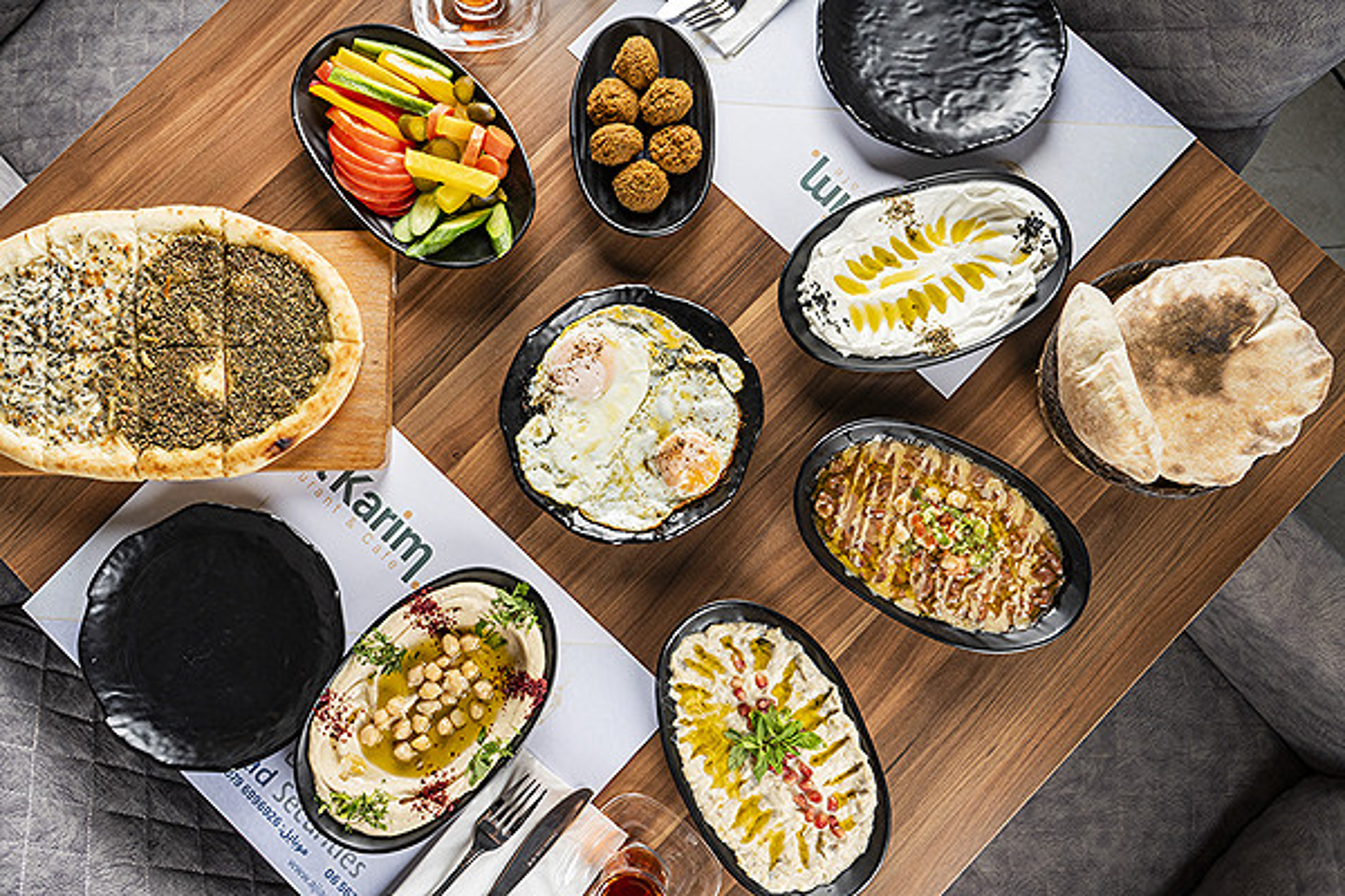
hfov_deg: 65.5
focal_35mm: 28
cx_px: 672
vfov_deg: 46.4
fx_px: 1046
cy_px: 448
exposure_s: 1/160
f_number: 9
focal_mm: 28
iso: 320
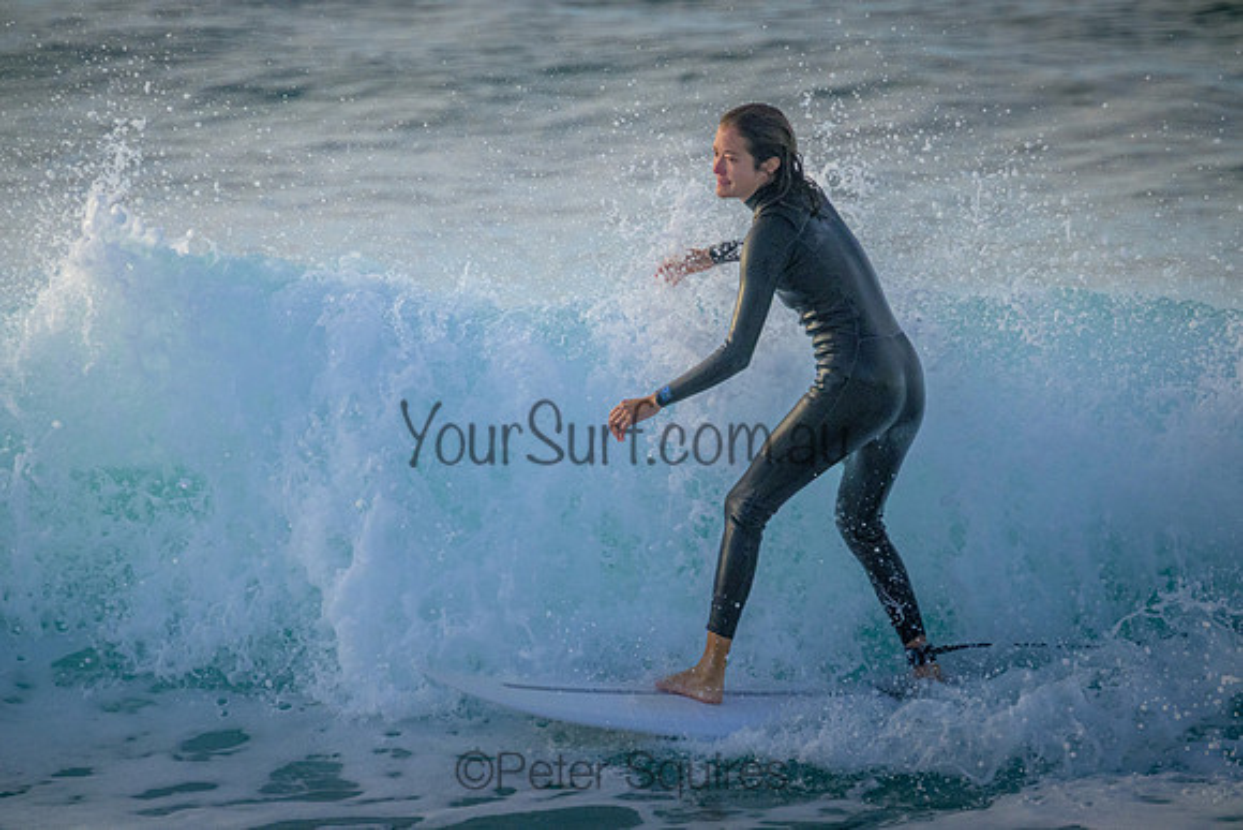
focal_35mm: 800
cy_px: 415
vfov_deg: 1.7
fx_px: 27627
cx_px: 622
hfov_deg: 2.6
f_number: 11
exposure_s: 1/2000
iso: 2800
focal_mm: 800
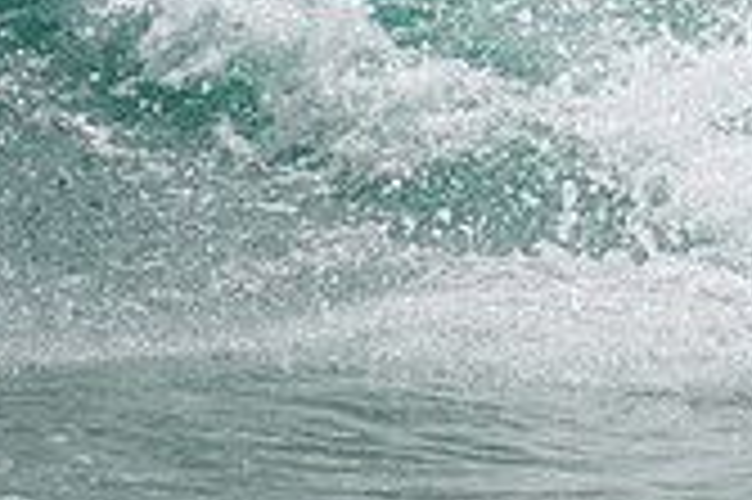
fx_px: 43614
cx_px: 1243
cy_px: -327
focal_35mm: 2090
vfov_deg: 0.7
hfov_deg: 1.0
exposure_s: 1/2000
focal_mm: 400
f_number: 5.6
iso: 250
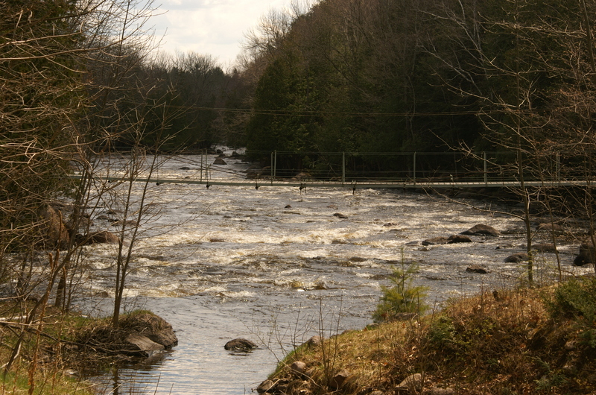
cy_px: 198
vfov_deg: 13.0
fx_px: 1735
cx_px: 298
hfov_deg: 19.5
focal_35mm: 105
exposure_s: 1/125
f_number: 13
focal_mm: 70
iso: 100
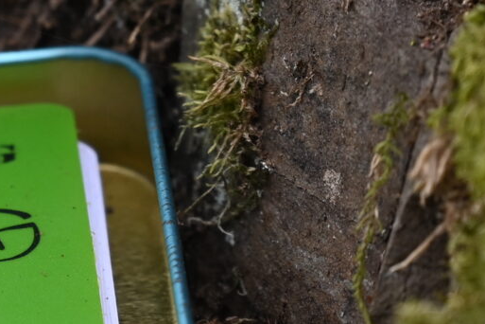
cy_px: 3
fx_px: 4701
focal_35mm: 349
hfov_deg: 5.9
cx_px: 247
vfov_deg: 3.9
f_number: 4
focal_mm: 70
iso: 320
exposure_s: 1/250
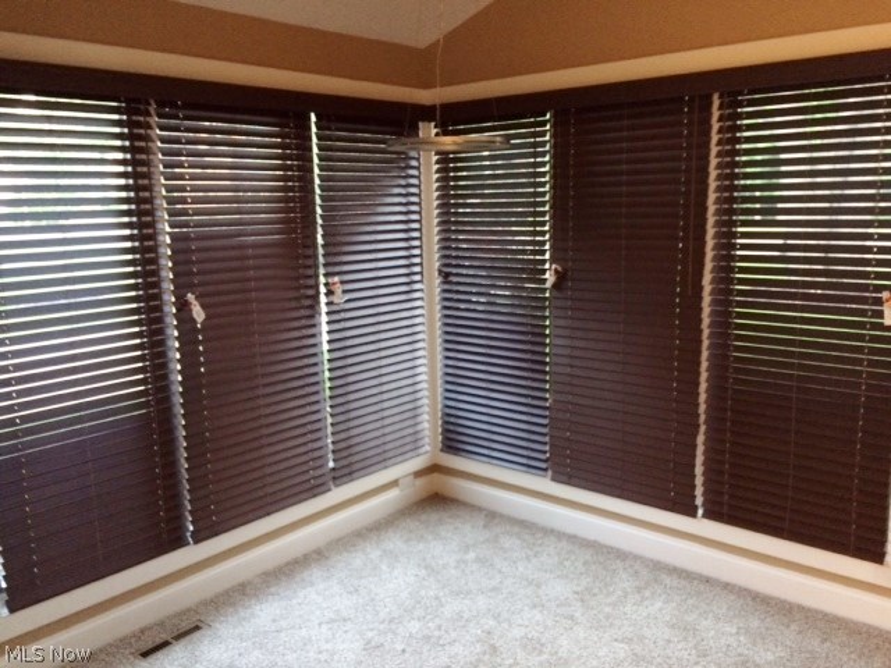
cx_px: 446
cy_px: 334
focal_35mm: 29
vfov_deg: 48.2
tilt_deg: -9.5
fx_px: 746
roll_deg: +0.1
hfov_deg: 61.7
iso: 250
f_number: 2.2
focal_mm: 4.15
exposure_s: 1/15
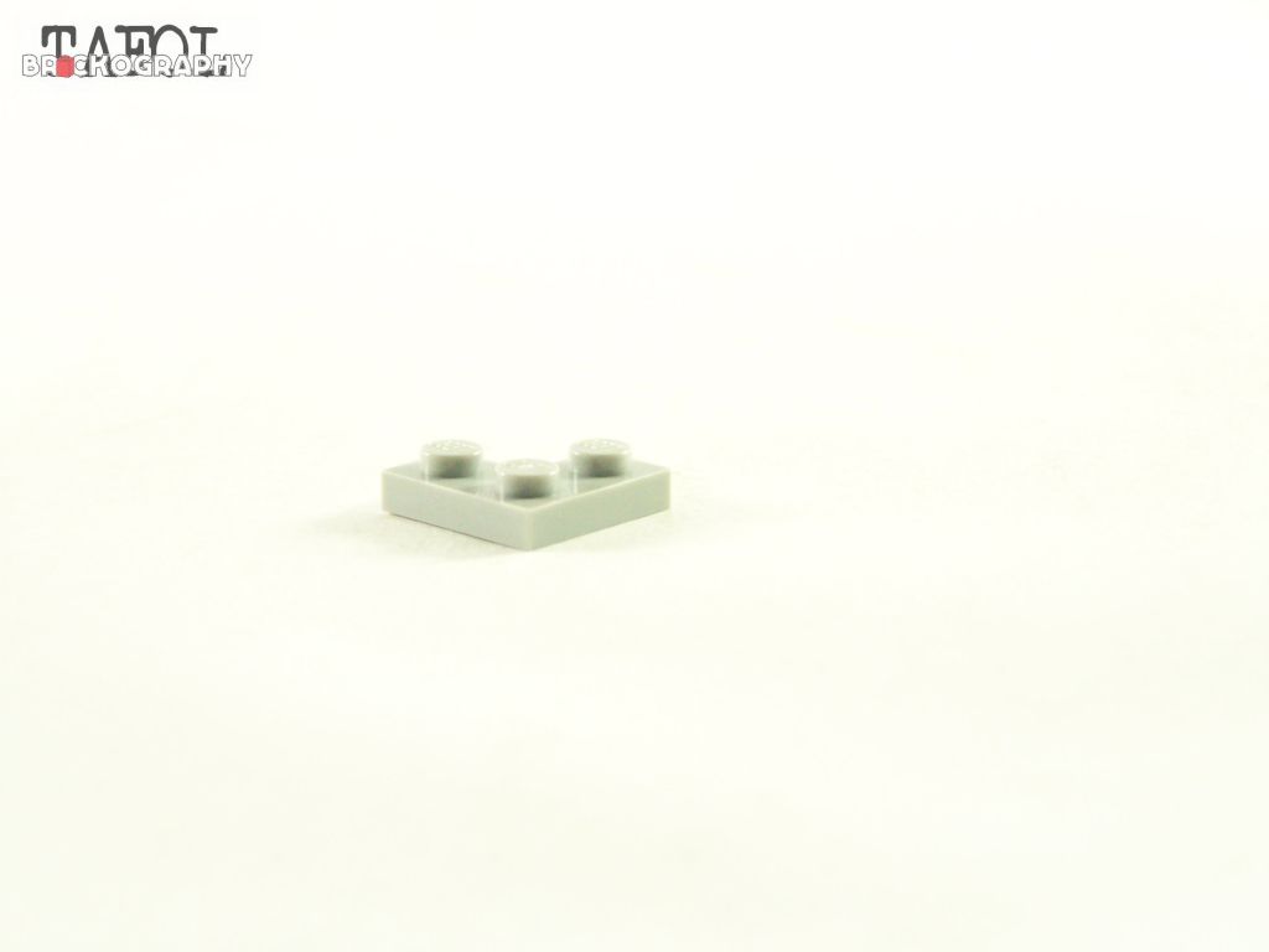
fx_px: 3849
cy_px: 476
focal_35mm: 105
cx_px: 634
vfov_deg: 14.1
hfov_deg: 18.7
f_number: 3.2
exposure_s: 1/60
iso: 400
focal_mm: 17.5
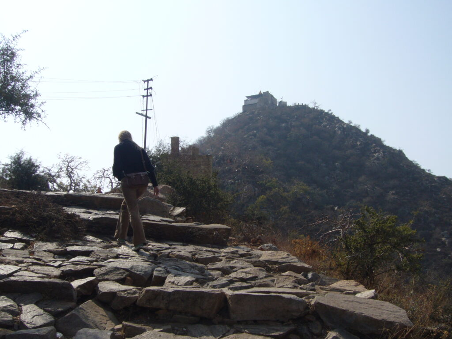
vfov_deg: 32.2
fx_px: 588
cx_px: 226
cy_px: 170
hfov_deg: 42.1
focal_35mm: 45
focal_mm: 7.5
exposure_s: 1/800
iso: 80
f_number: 6.3
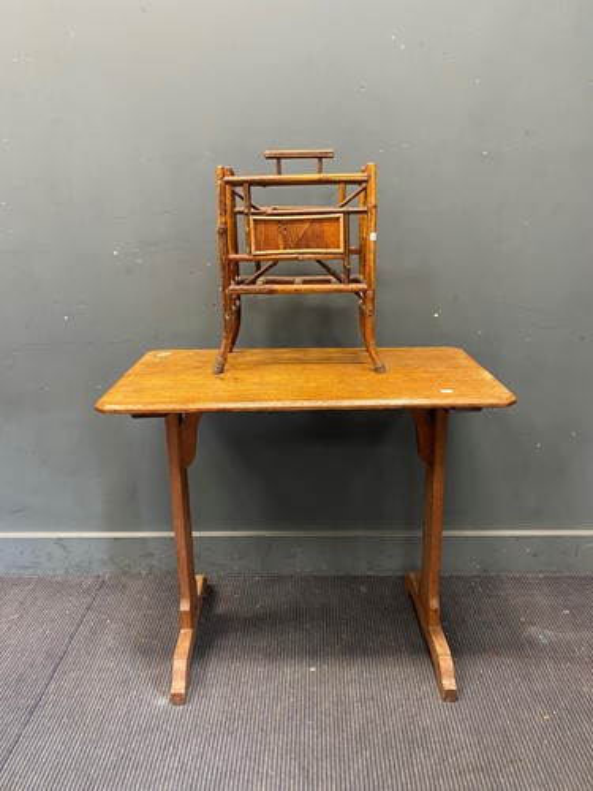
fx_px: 594
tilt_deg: -17.4
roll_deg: +0.5
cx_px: 296
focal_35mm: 26
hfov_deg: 53.1
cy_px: 396
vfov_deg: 67.3
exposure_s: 1/50
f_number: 1.8
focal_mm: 4.25
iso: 250
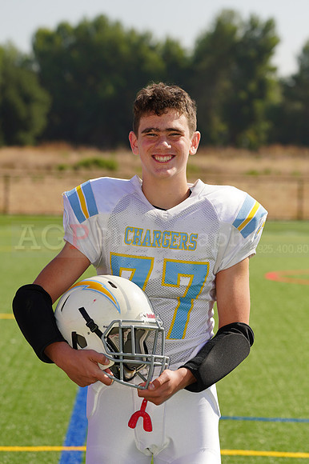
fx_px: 2578
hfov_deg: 6.9
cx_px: 154
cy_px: 232
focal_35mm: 200
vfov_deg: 10.3
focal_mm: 200
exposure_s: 1/250
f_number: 10
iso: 100
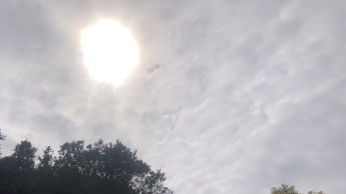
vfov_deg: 27.2
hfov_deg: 46.7
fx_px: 394
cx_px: 118
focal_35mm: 43
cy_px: 156
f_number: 1.8
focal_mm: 3.99
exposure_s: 1/24390
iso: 25
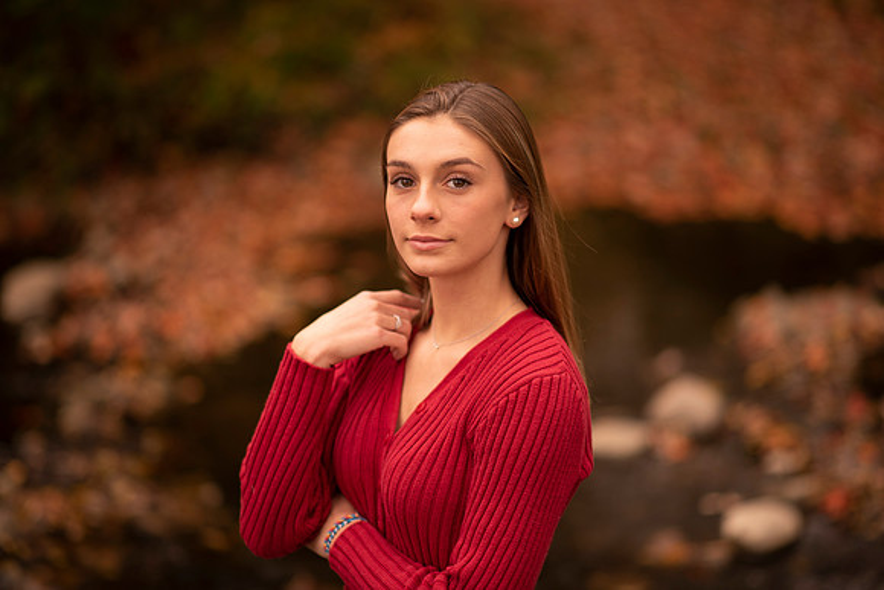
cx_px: 442
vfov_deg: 16.1
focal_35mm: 85
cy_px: 295
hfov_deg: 23.9
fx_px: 2088
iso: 100
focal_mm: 85
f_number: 1.8
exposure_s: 1/500
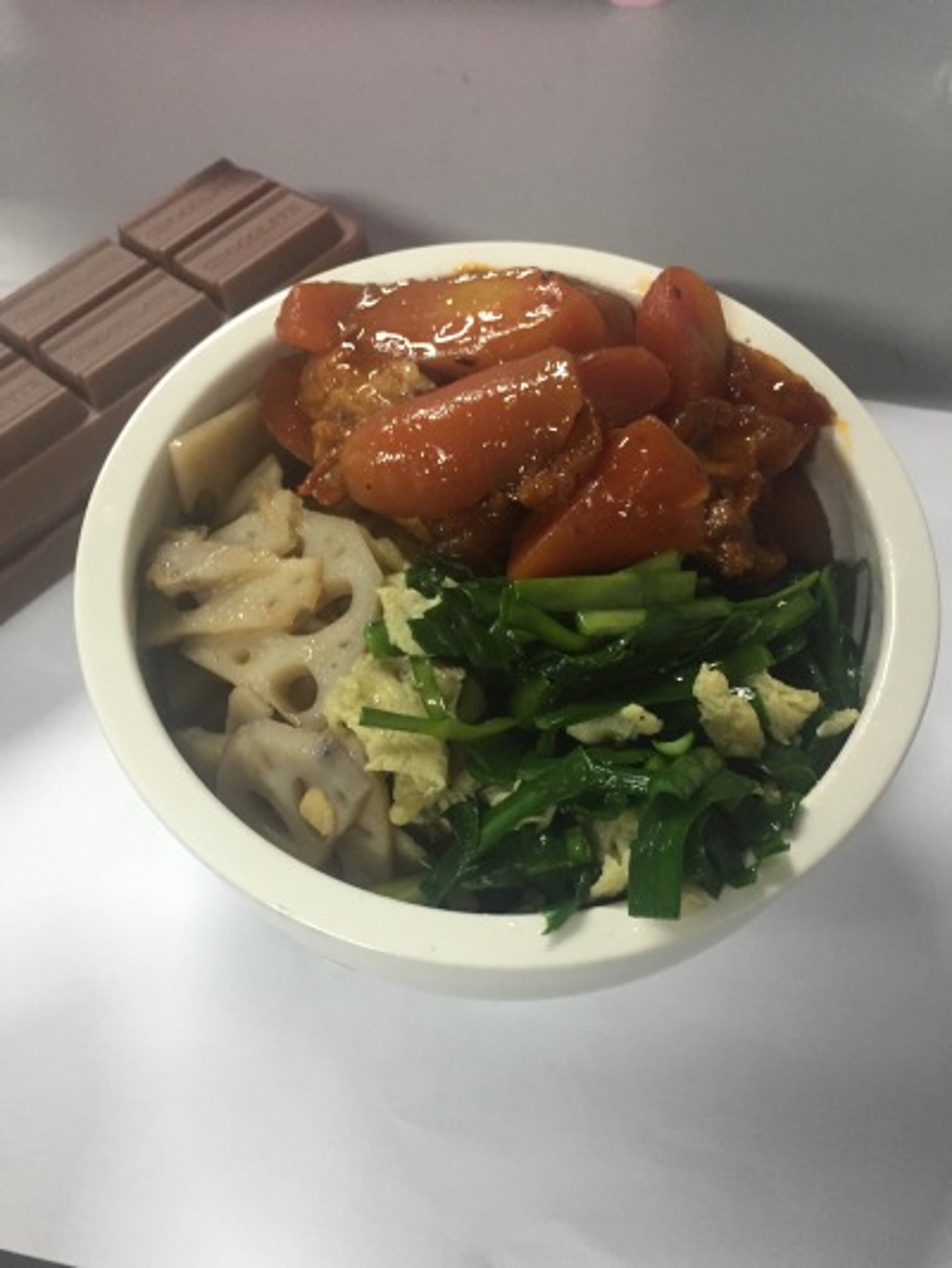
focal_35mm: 29
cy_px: 634
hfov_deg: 48.2
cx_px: 476
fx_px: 1063
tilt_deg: -59.8
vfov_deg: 61.6
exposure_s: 1/33
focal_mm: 4.15
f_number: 2.2
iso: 160
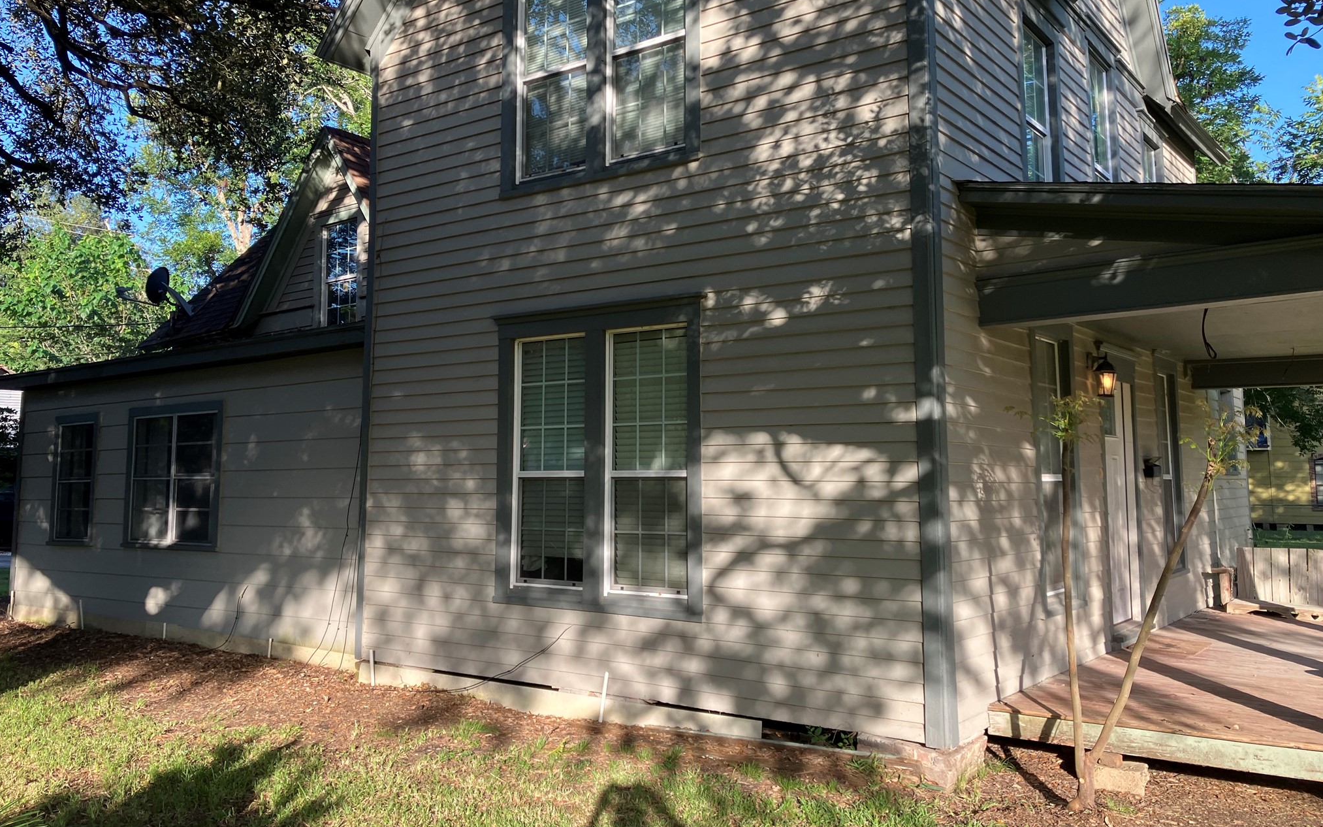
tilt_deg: +6.8
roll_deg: -1.0
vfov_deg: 41.8
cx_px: 661
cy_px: 374
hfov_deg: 62.9
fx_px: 1082
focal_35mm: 30
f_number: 1.8
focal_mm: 3.99
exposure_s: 1/277
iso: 32
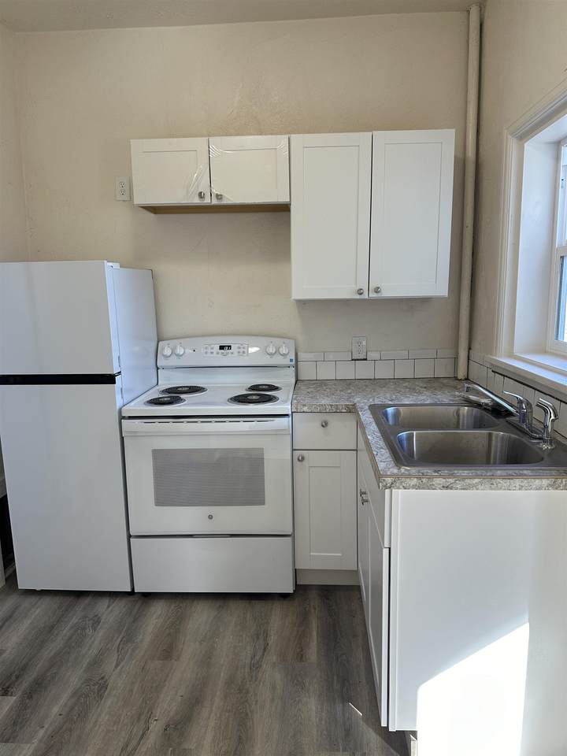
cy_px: 378
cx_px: 284
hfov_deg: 56.8
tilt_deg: -9.7
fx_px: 524
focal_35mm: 24
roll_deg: +0.1
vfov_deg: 71.6
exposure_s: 1/120
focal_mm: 6.86
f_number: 1.78
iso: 80
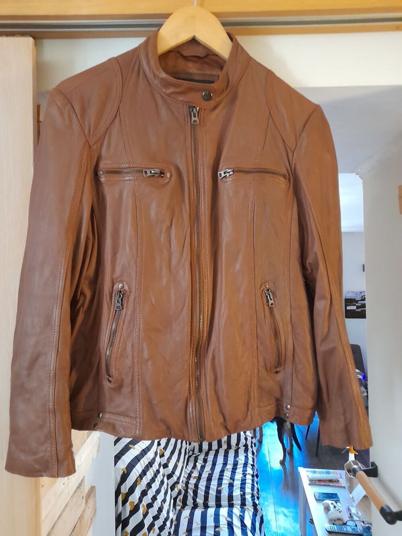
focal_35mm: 25
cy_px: 268
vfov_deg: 69.4
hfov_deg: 54.9
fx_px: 387
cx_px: 201
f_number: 2
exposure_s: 1/25
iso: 640
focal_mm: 4.6
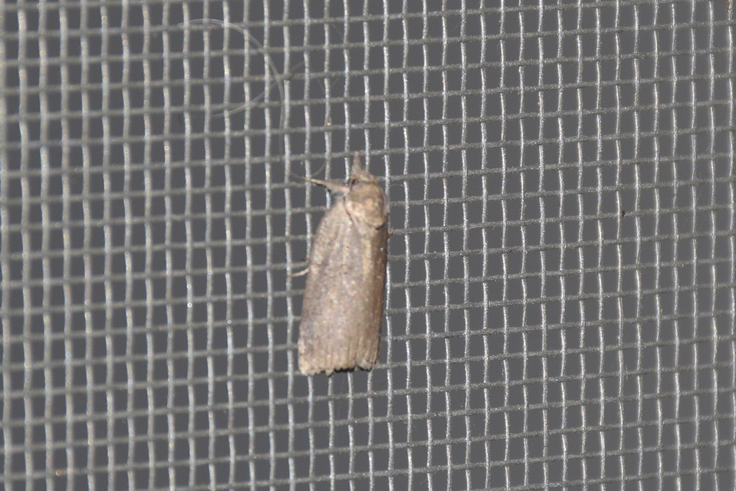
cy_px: 246
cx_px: 368
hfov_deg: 9.8
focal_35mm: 210
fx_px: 4293
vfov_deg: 6.5
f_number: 9
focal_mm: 140
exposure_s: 1/160
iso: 100
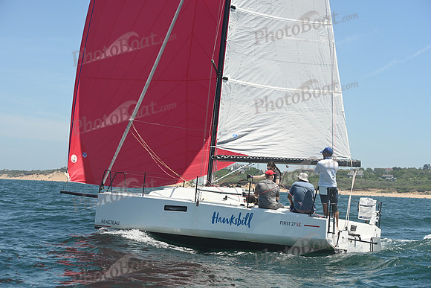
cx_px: 216
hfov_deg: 28.8
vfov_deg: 19.5
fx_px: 838
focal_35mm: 70
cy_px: 144
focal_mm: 70
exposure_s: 1/1000
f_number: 7.1
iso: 320
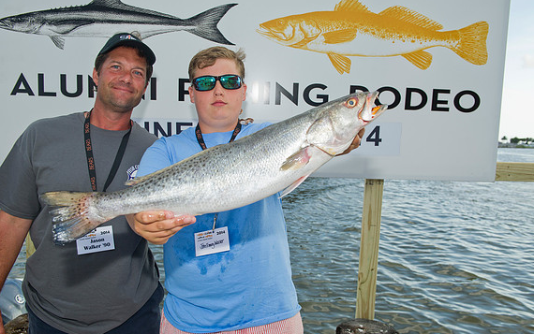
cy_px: 177
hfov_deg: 64.6
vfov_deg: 43.2
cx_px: 271
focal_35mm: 29
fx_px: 422
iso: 200
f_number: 6.3
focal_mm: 28
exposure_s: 1/250
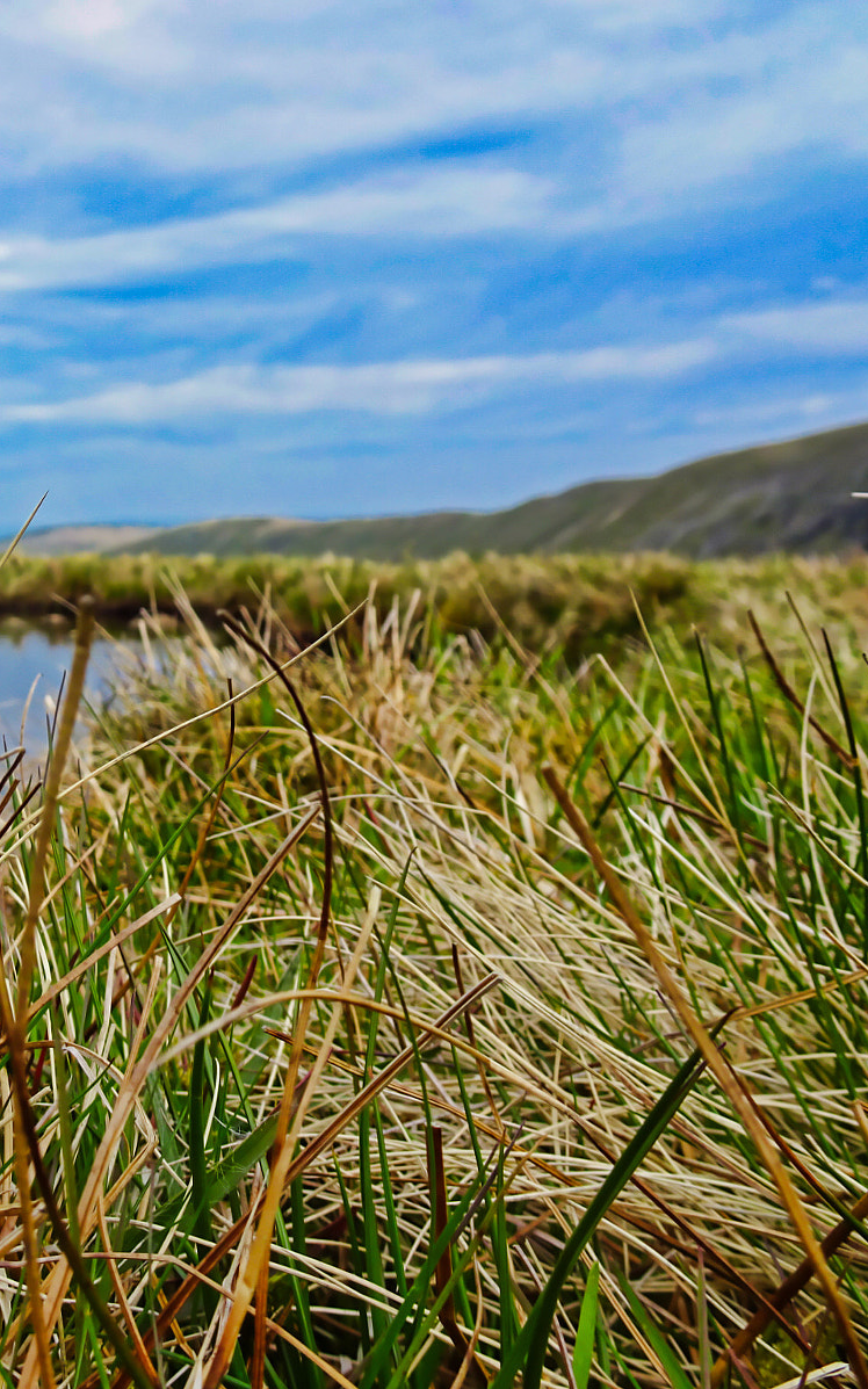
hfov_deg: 35.1
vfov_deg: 56.7
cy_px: 695
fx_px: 1287
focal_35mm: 34
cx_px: 85
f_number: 3.5
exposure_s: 1/800
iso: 80
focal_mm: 4.1
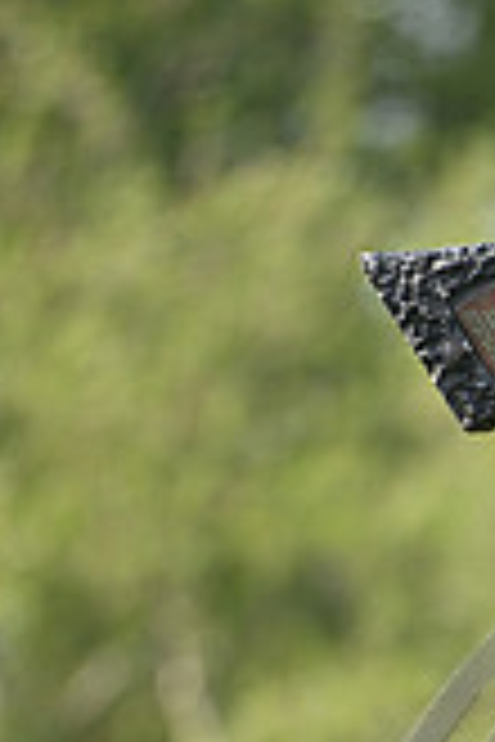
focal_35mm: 1227
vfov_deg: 1.7
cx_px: 853
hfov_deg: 1.1
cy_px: 967
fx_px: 25305
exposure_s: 1/1250
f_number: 4.5
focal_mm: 350
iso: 720
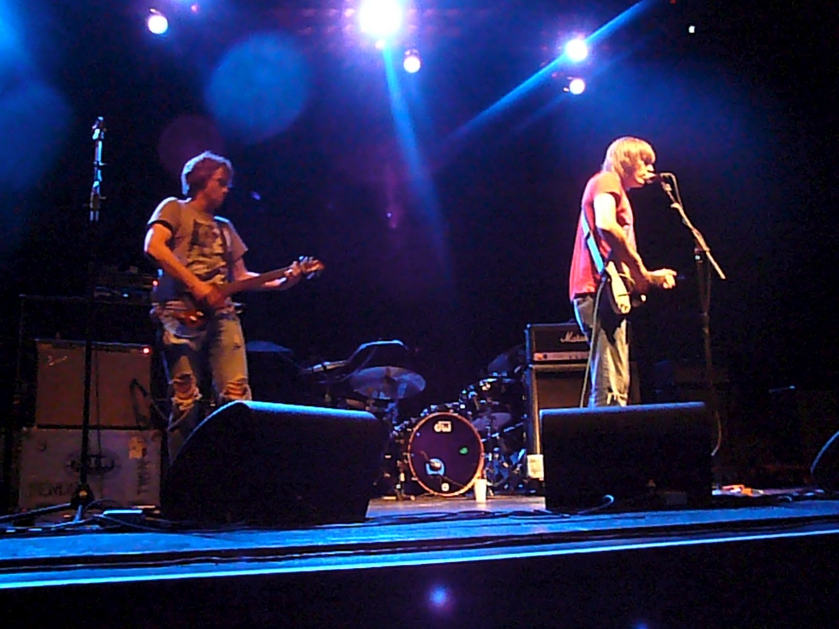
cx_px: 420
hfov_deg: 52.6
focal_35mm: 35
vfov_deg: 40.7
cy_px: 314
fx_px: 848
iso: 1600
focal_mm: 5.2
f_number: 2.8
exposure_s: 1/13
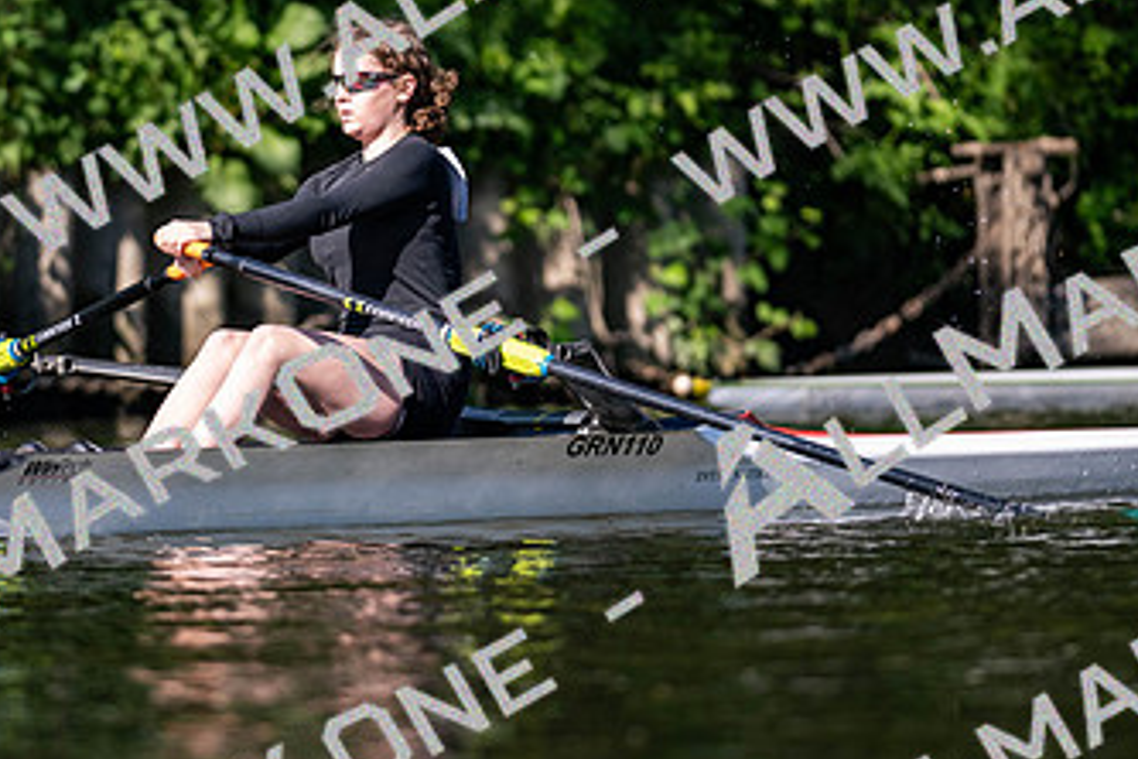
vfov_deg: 2.6
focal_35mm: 522
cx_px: 424
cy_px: 262
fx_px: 16500
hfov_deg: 3.9
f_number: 4
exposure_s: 1/2000
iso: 500
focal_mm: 300
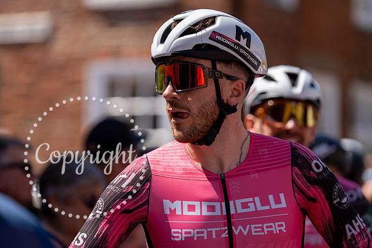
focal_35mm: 200
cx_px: 186
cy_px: 124
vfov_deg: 6.9
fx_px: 2067
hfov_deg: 10.3
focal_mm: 200
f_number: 4
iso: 160
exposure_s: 1/1000
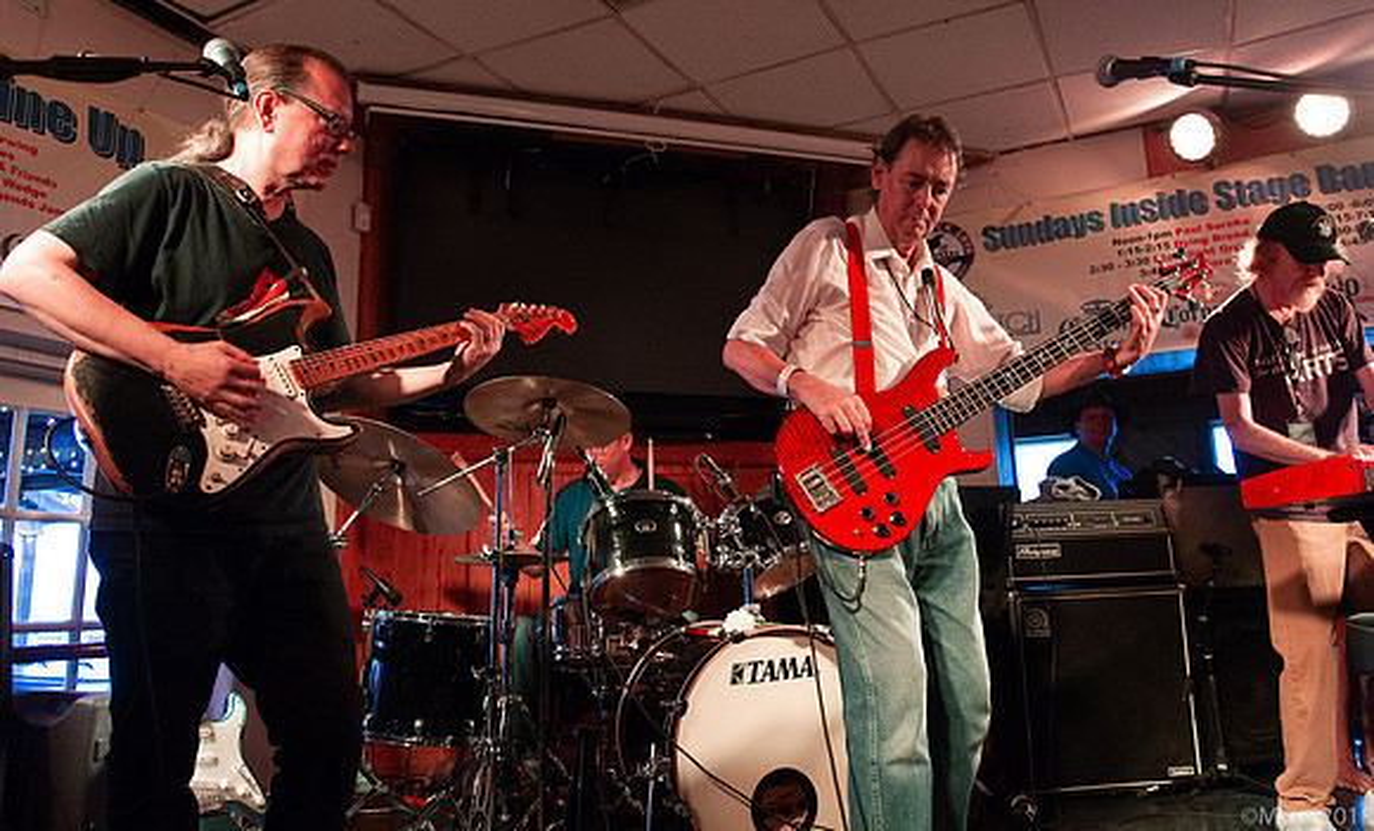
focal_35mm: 28
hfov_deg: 67.4
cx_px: 687
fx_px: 1030
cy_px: 374
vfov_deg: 43.9
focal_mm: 27
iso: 6400
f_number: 6.3
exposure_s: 1/40
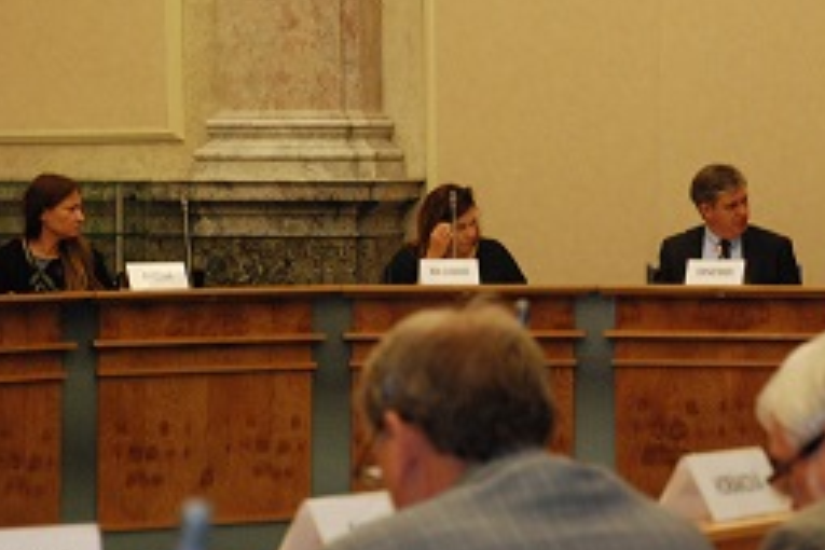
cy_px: 184
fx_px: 4171
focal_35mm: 182
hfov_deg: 11.3
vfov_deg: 7.5
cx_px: 599
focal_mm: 80
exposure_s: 1/60
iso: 1600
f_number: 5.6
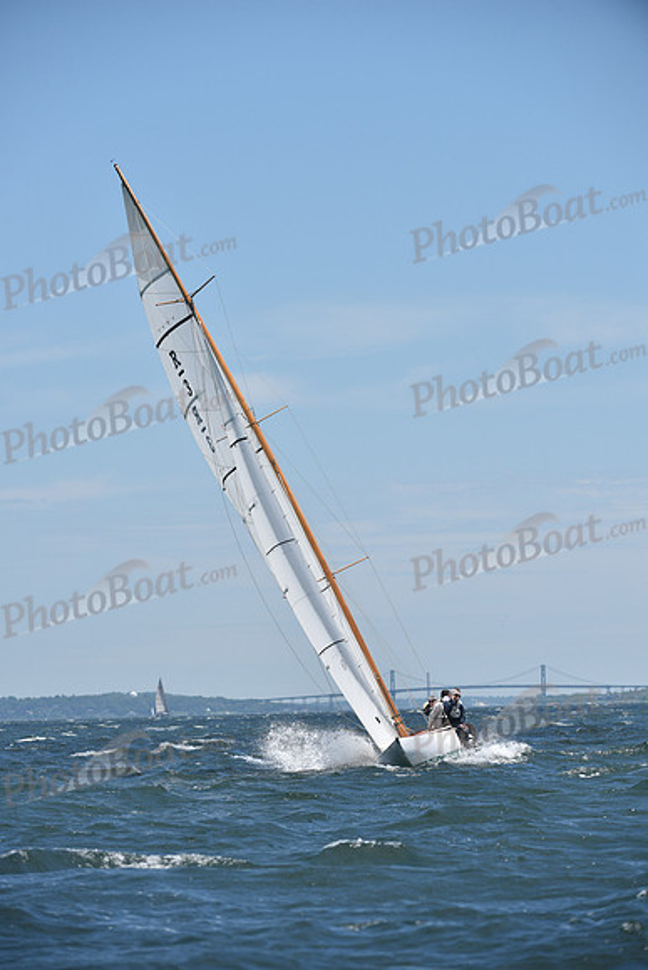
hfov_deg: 6.9
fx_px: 5396
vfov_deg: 10.3
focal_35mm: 200
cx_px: 324
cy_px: 485
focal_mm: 200
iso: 250
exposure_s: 1/1600
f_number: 5.6
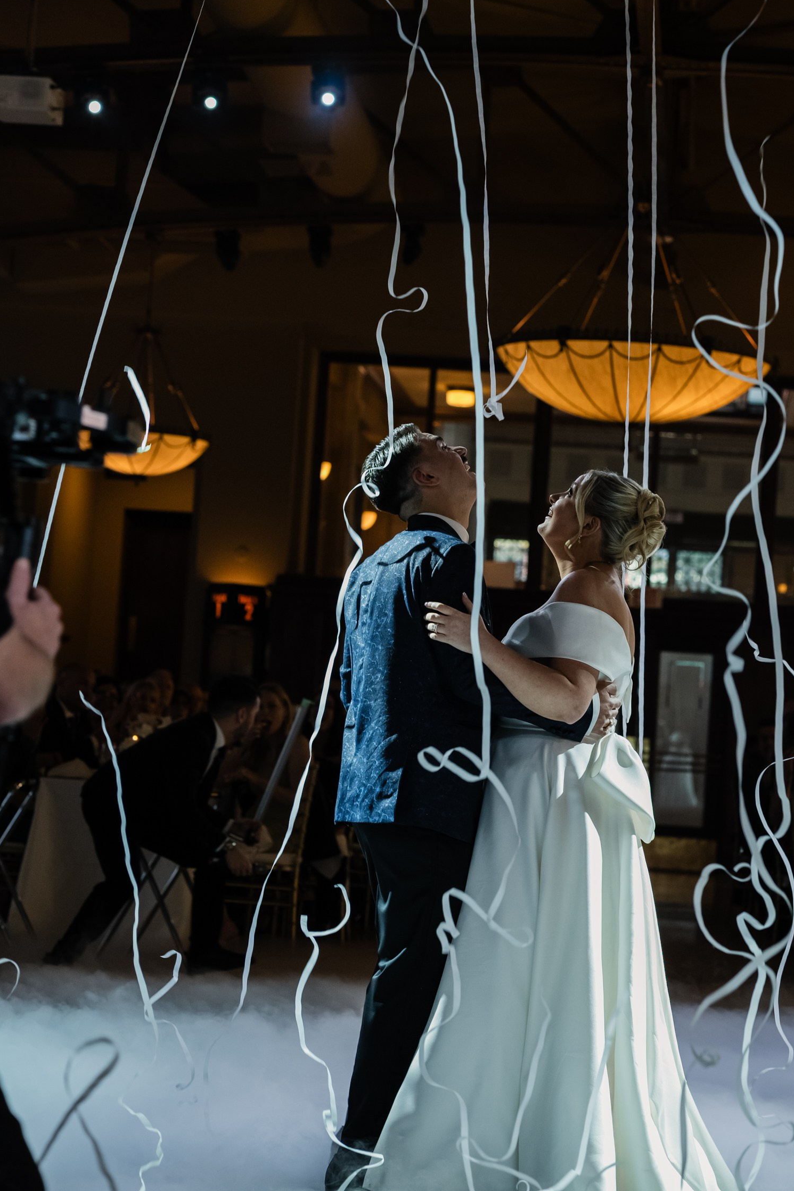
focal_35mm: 95
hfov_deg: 14.4
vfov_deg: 21.5
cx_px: 426
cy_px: 549
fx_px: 3143
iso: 1600
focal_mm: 85
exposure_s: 1/200
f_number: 4.5
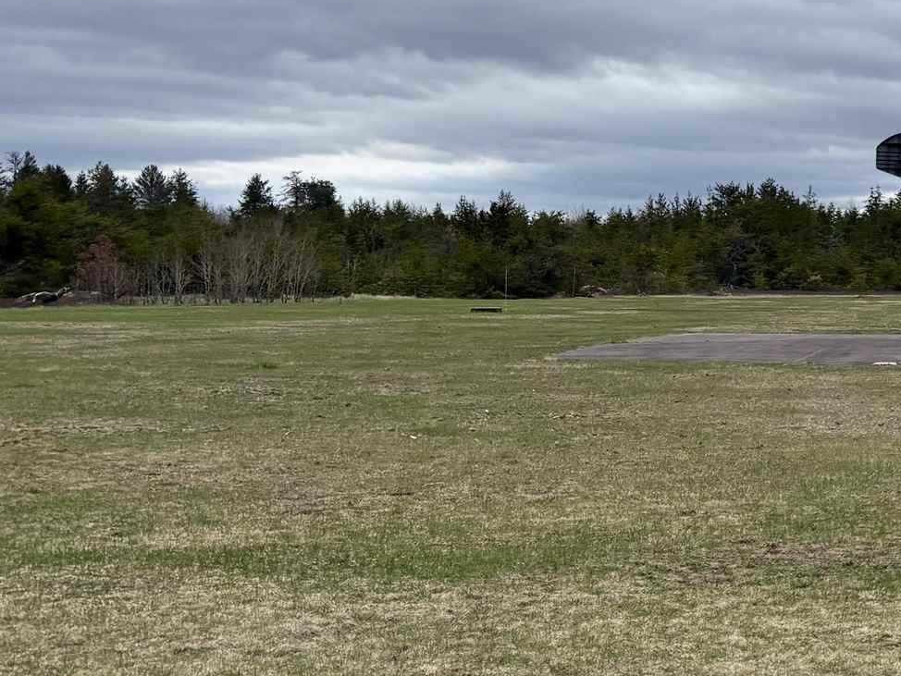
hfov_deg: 20.3
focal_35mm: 82
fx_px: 2135
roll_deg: +1.6
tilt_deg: +1.3
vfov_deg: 18.0
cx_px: 1376
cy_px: 240
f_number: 1.6
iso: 50
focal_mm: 5.96
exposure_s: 1/4630
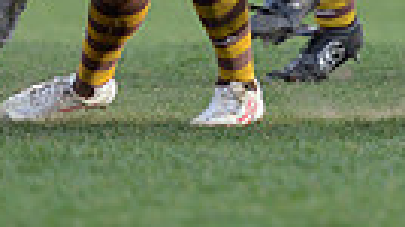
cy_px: -271
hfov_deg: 2.4
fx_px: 9471
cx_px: 254
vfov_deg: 1.4
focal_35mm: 883
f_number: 2.8
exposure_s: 1/500
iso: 640
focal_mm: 195
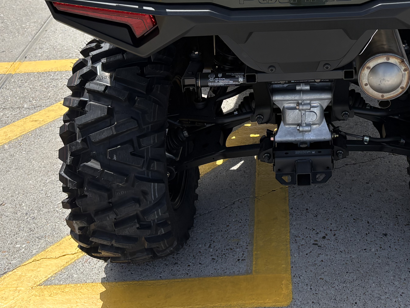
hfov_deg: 33.8
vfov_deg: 25.5
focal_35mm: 55
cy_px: 18
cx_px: 332
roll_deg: +1.8
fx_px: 651
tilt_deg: -24.0
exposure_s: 1/2747
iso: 50
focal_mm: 5.96
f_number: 1.6
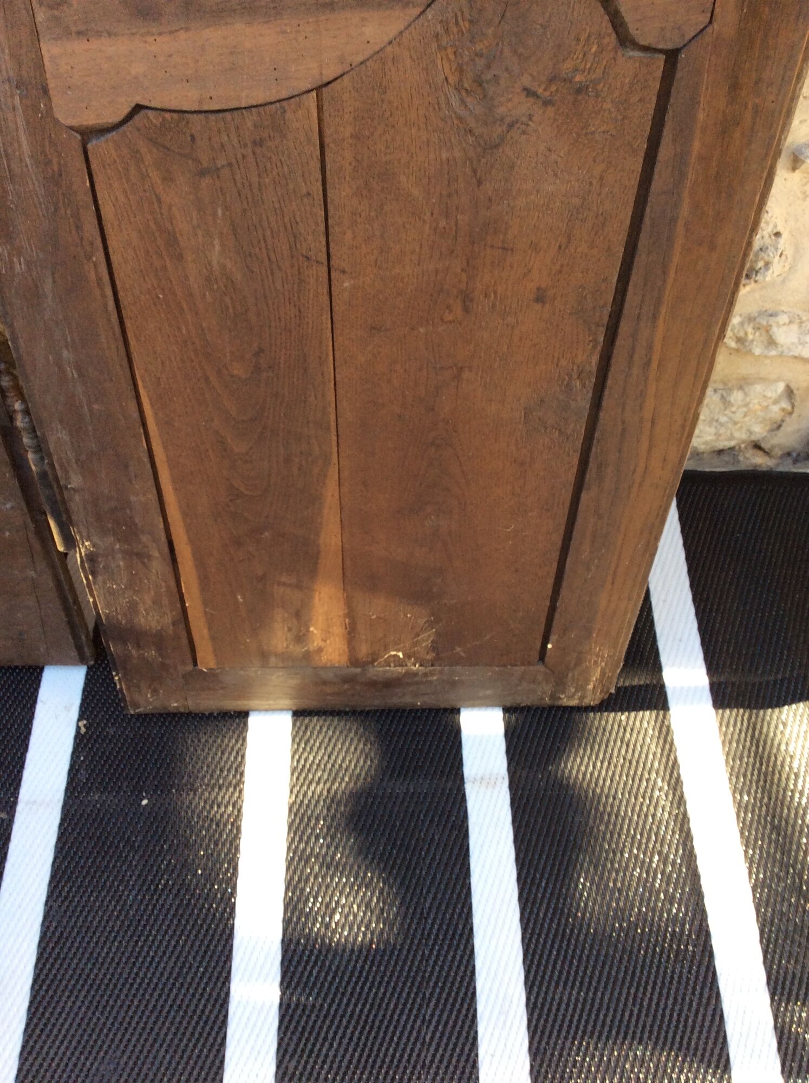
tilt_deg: -56.9
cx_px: 404
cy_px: 542
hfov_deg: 44.1
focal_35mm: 32
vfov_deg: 56.9
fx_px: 1000
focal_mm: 3.3
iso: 50
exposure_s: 1/100
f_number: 2.4
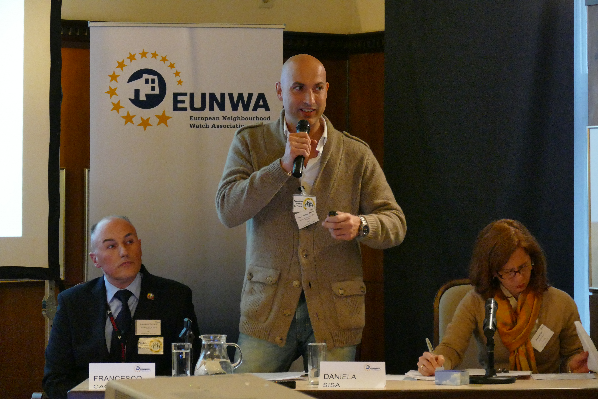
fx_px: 2242
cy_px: 200
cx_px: 299
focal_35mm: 135
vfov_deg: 10.2
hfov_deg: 15.2
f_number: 3.9
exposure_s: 1/125
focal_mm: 49.07
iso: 3200
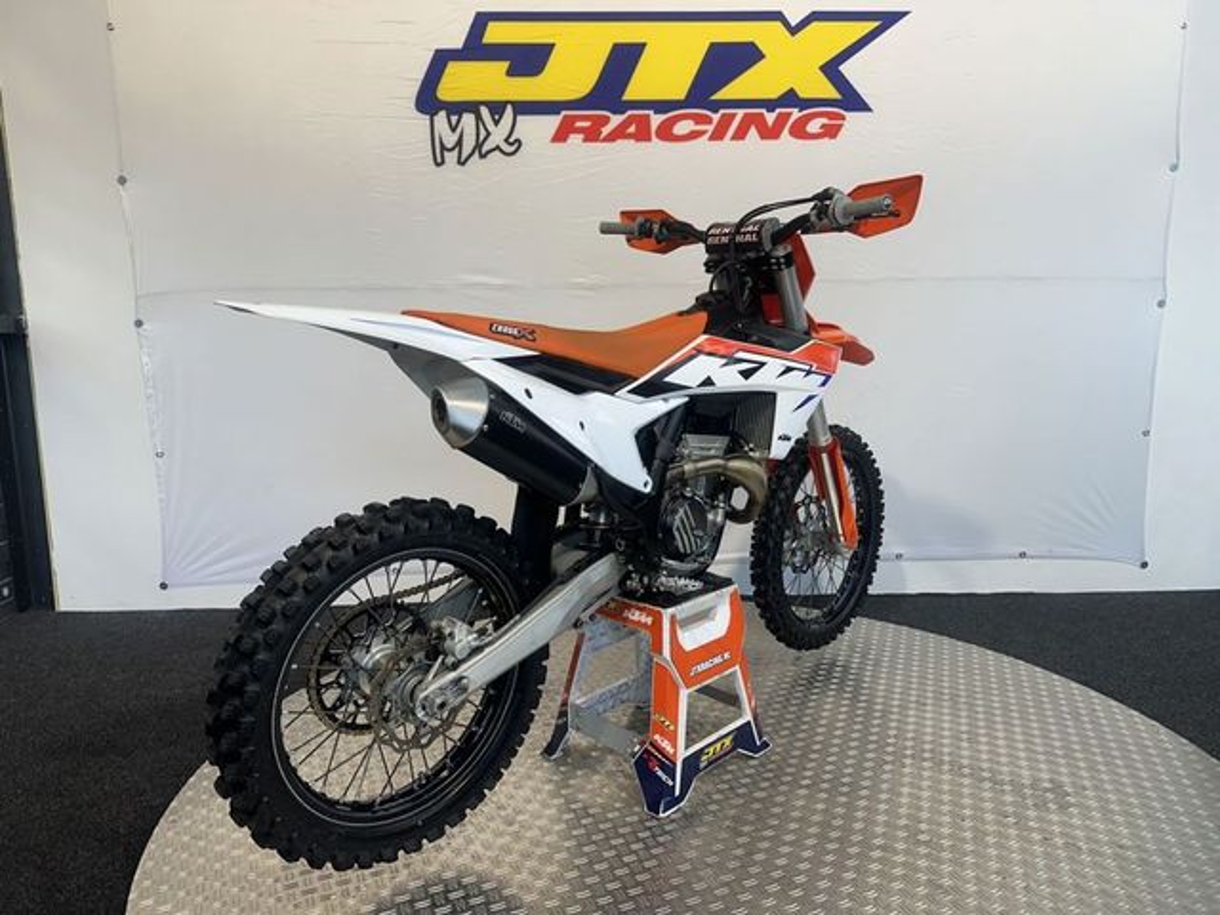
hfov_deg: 71.6
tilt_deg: -9.9
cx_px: 610
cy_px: 458
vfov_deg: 56.8
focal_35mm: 24
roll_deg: +0.4
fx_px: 846
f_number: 1.78
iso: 50
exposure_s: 1/117
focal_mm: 6.86
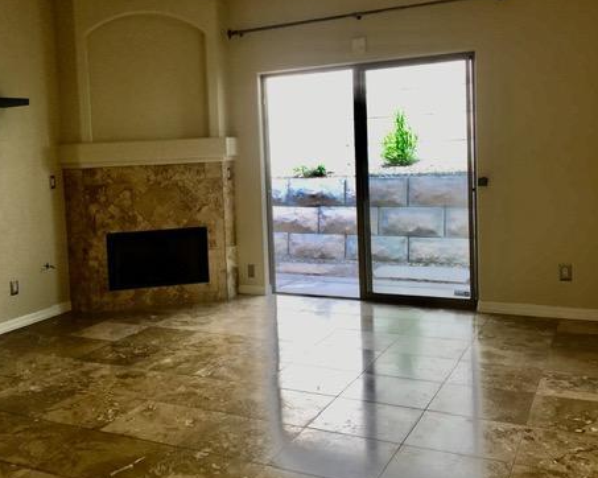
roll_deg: +3.0
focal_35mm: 40
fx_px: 708
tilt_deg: -4.6
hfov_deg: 44.8
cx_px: 177
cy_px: 199
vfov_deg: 37.2
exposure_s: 1/120
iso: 40
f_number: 2.2
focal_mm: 4.15
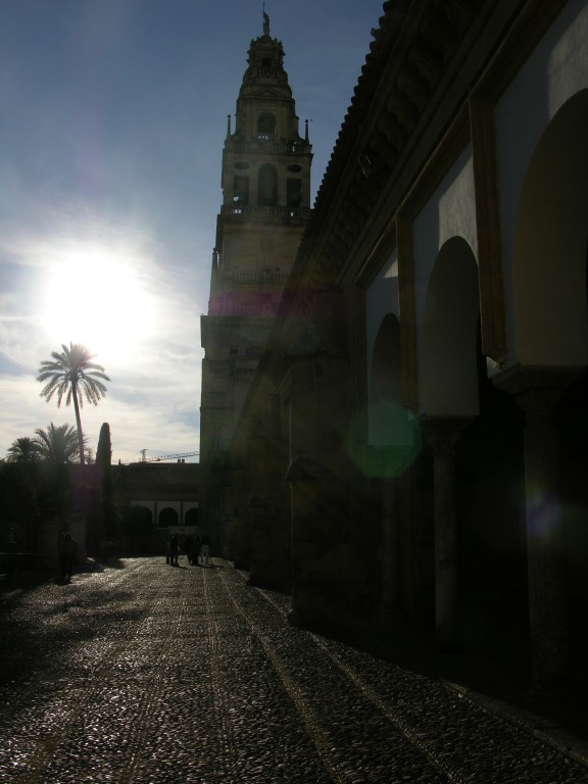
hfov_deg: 40.7
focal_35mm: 35
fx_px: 793
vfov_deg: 52.6
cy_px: 392
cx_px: 294
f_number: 8
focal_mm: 8.9
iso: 50
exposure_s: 1/607
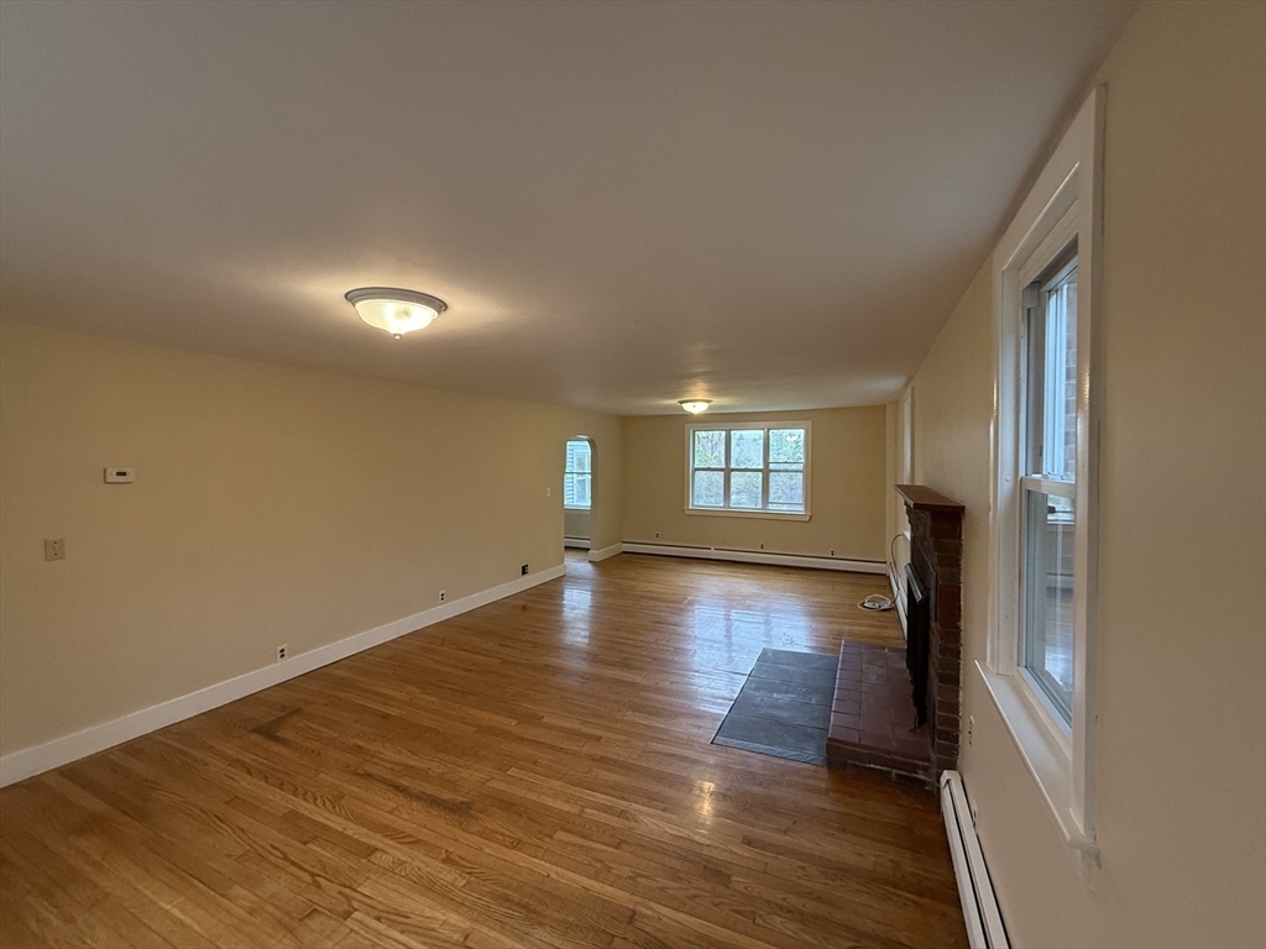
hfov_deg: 102.1
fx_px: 512
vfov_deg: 85.7
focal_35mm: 14
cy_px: 474
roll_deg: +0.6
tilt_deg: -2.1
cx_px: 633
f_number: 2.2
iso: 320
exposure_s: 1/120
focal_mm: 2.22
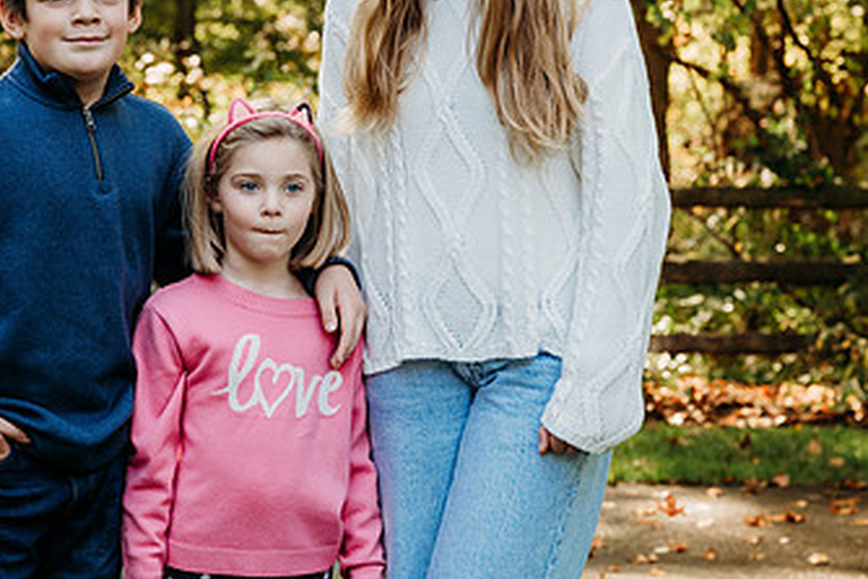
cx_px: 320
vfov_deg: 11.4
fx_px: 2894
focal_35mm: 120
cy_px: 152
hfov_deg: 17.0
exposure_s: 1/250
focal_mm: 69
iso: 400
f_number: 5
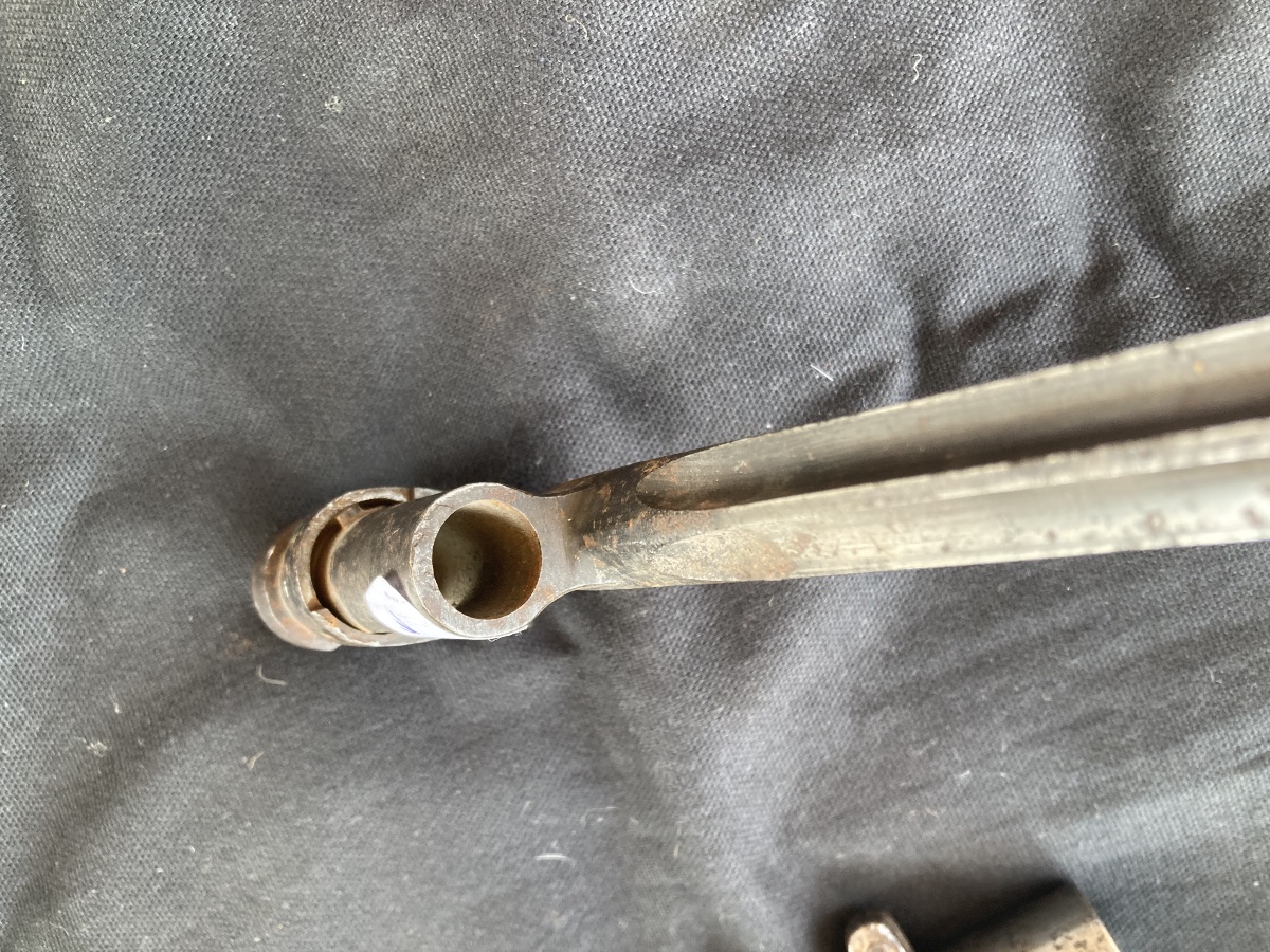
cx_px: 635
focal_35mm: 28
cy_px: 476
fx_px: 1027
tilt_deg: -82.5
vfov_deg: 49.7
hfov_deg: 63.4
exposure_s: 1/94
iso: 80
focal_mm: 3.99
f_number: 1.8
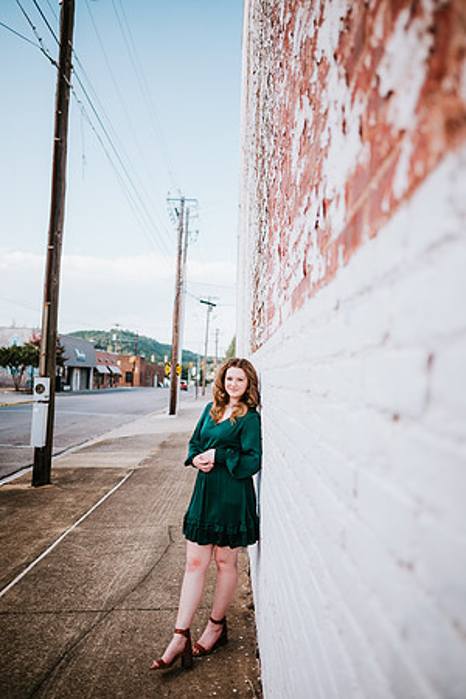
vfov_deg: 73.7
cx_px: 233
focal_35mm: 24
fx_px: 466
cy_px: 350
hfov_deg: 53.1
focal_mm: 24
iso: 100
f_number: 2
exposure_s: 1/640
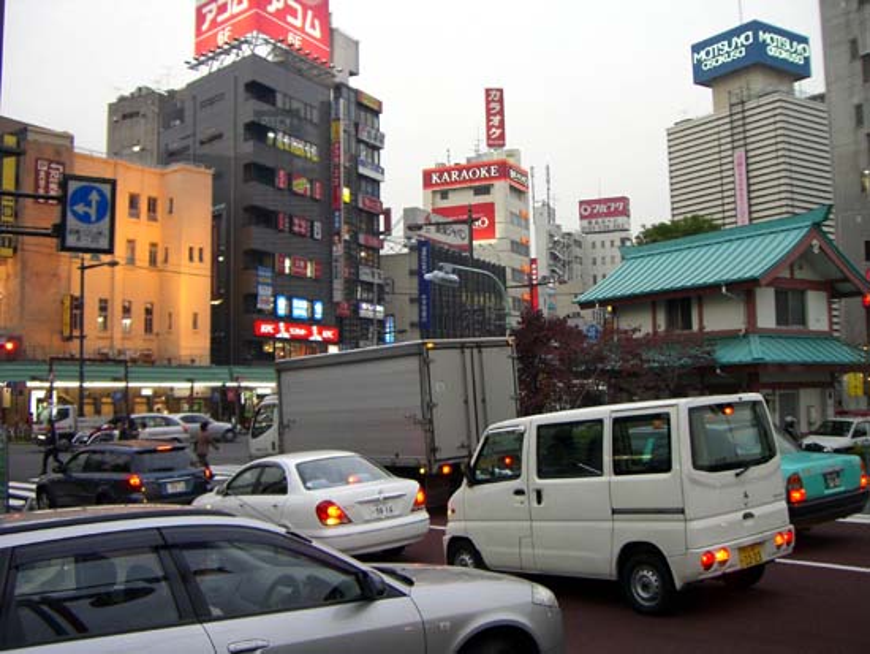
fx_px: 955
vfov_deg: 37.7
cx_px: 435
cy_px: 327
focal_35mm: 38
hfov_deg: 49.0
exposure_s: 1/50
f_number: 2.7
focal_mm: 6.2
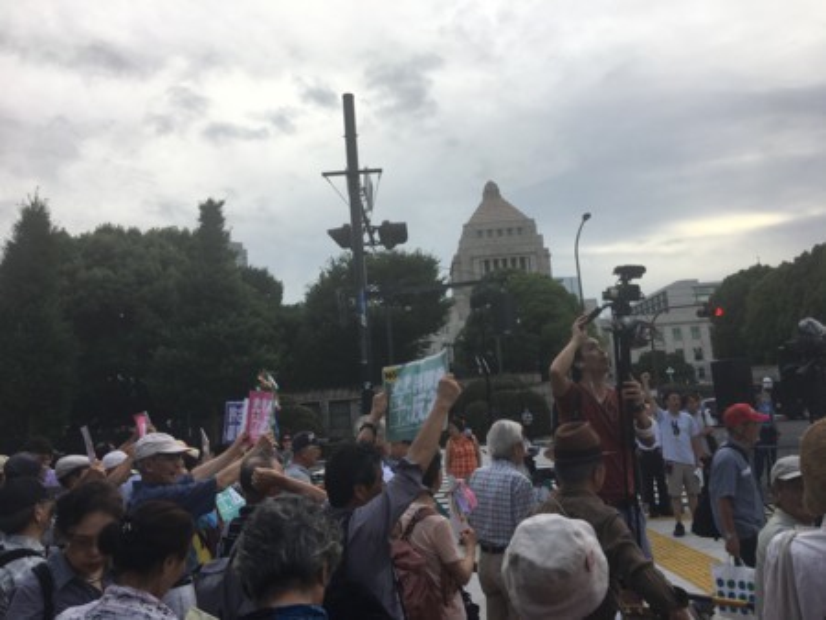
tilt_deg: +10.2
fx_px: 692
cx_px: 413
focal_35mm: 29
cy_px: 310
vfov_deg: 48.3
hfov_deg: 61.6
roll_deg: +2.1
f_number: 2.2
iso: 25
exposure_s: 1/298
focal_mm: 4.15
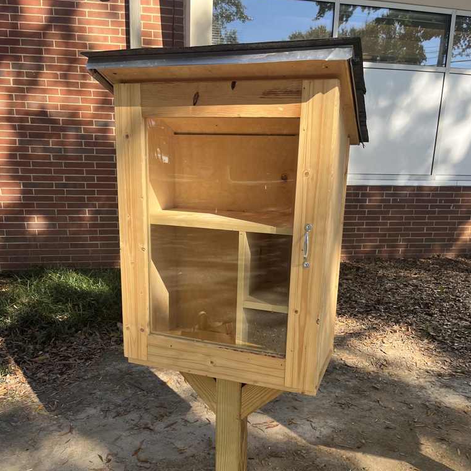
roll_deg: +0.9
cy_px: 283
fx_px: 477
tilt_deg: -16.9
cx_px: 237
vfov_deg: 52.2
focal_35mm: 31
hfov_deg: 52.5
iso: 50
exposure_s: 1/621
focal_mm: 5.1
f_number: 1.6
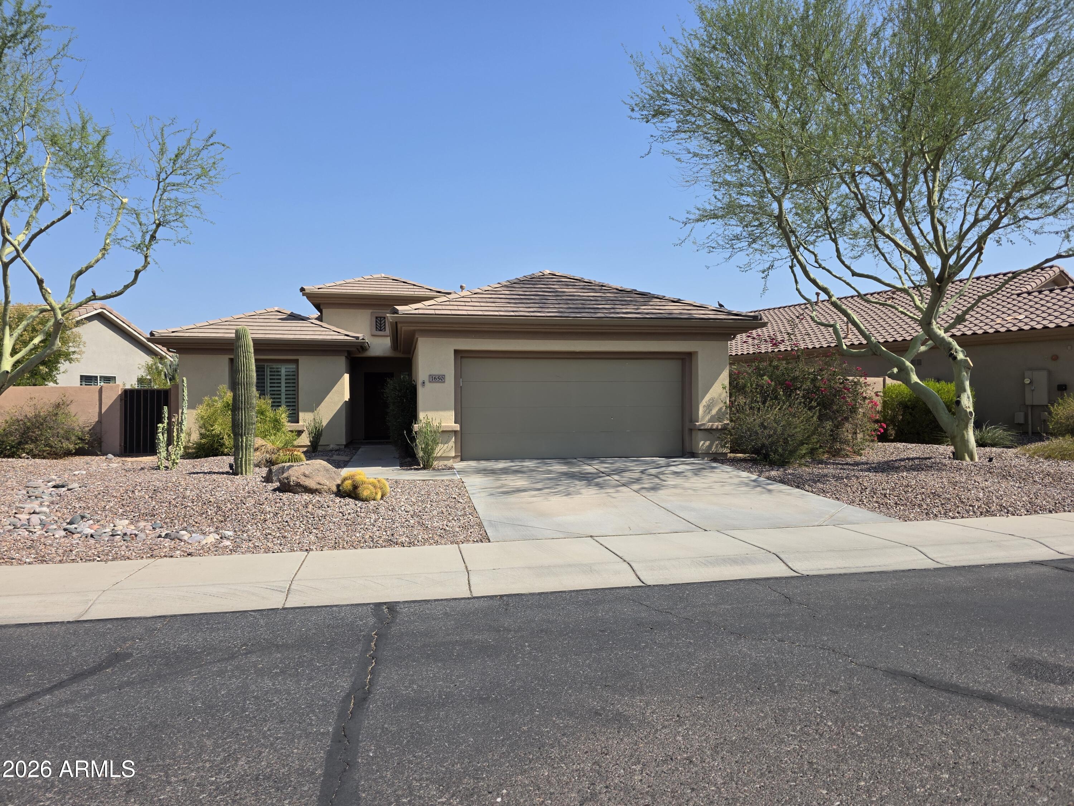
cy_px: 403
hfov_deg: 73.9
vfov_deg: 58.9
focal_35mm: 23
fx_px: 714
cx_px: 537
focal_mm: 6.3
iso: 80
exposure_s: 1/5447
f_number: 1.7
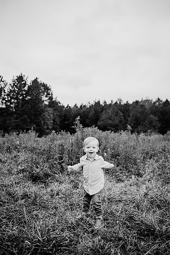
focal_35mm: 24
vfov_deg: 73.7
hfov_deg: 53.1
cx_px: 85
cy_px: 128
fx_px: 170
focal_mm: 24
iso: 125
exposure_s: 1/800
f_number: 2.2
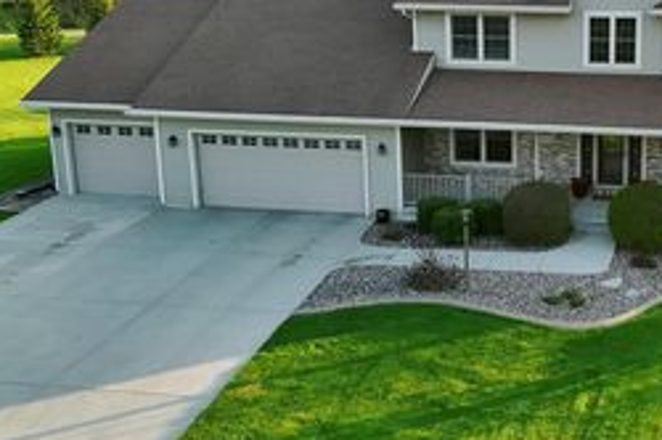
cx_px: 553
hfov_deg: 37.8
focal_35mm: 50
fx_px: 918
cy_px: 137
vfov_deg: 26.7
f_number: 1.7
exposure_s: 1/400
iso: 100
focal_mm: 6.72
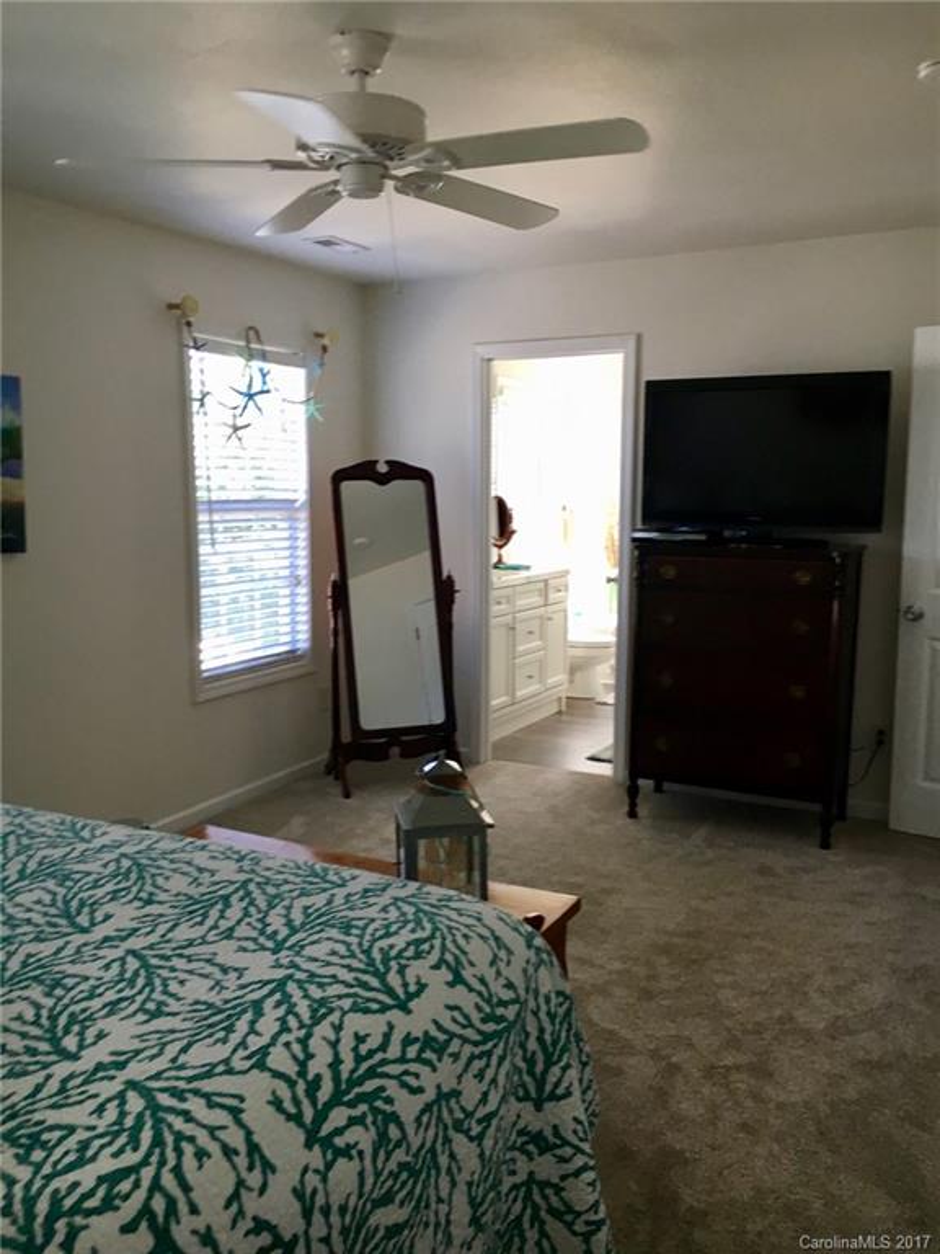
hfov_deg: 48.2
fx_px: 1050
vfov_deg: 61.7
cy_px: 627
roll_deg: -0.6
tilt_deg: -6.2
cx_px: 470
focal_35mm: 29
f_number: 2.2
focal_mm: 4.15
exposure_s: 1/30
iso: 32
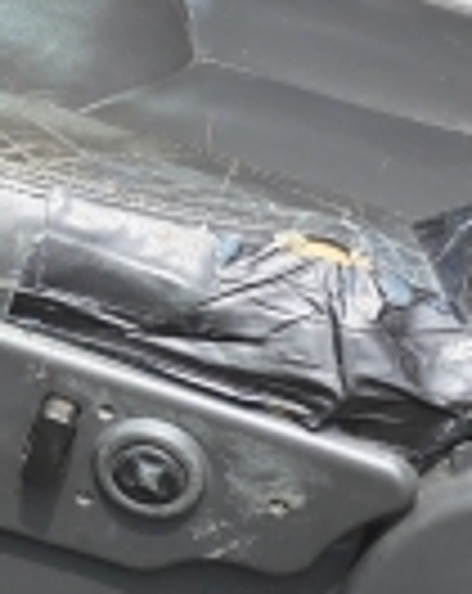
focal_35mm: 131
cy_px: 166
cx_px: -162
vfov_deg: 14.7
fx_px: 2295
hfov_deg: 11.4
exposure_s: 1/359
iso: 25
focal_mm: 6.3
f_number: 1.7
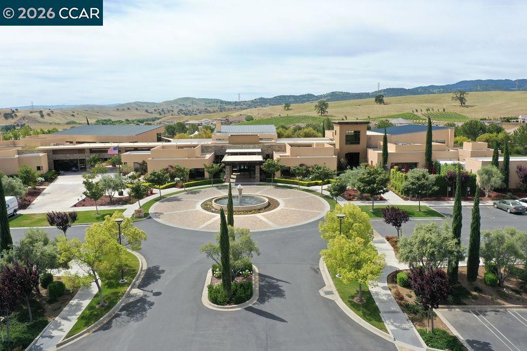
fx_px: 410
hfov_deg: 65.5
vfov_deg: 46.4
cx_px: 264
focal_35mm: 28
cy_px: 176
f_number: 5.6
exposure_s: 1/500
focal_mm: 10.26
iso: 100
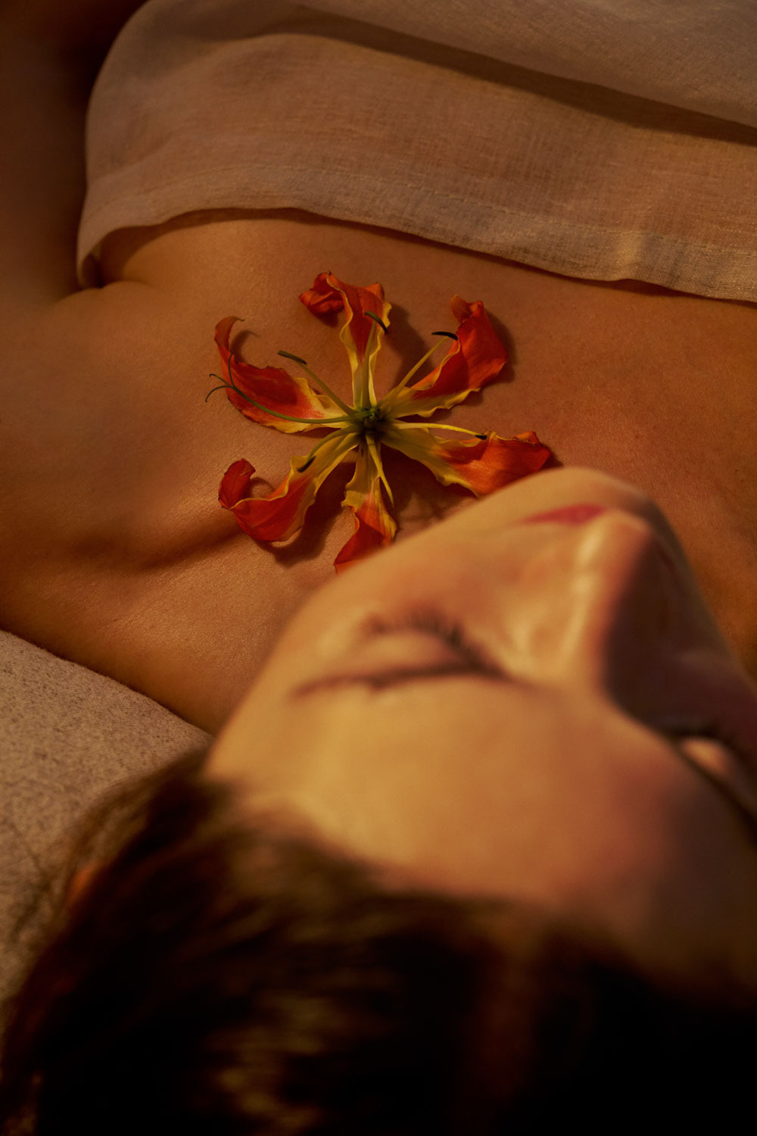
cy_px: 568
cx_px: 378
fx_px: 2839
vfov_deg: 22.6
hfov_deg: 15.2
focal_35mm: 90
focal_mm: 90
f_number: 5.6
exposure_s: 1/320
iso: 800
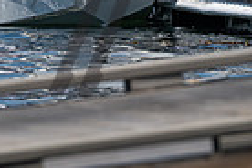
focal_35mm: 1676
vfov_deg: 0.8
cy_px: -156
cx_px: -31
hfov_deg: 1.2
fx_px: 11731
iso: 400
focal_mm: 400
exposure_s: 1/640
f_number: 11
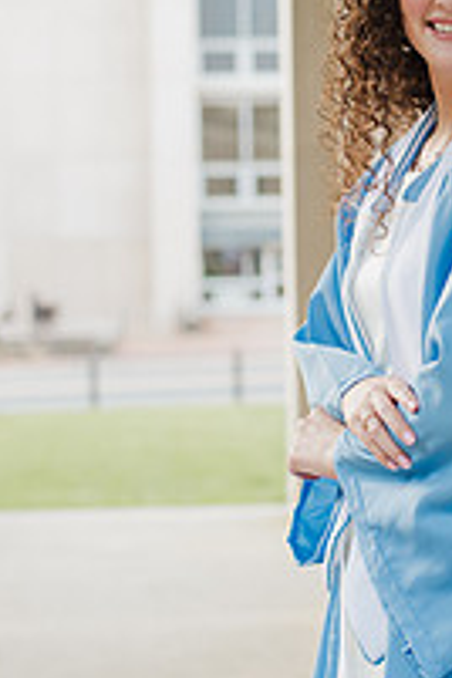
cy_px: 202
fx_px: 2109
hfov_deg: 12.1
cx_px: 412
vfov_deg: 18.2
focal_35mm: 112
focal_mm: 50
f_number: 2.5
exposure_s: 1/160
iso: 200
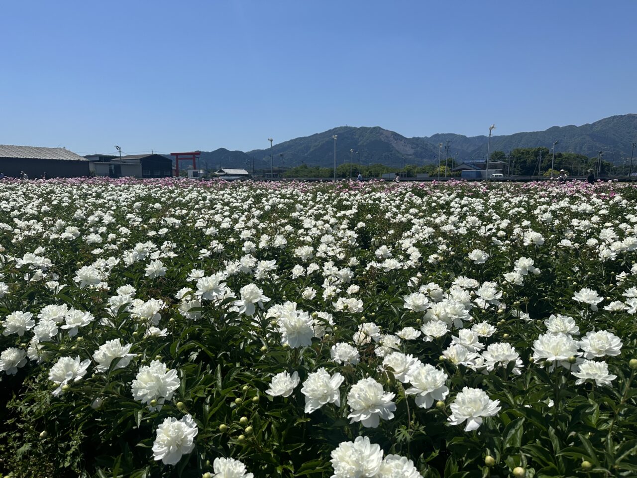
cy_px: 239
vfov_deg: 56.8
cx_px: 318
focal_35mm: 24
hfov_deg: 71.6
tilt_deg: -8.5
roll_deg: +0.1
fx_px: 442
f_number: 1.78
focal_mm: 6.86
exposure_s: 1/8929
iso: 80
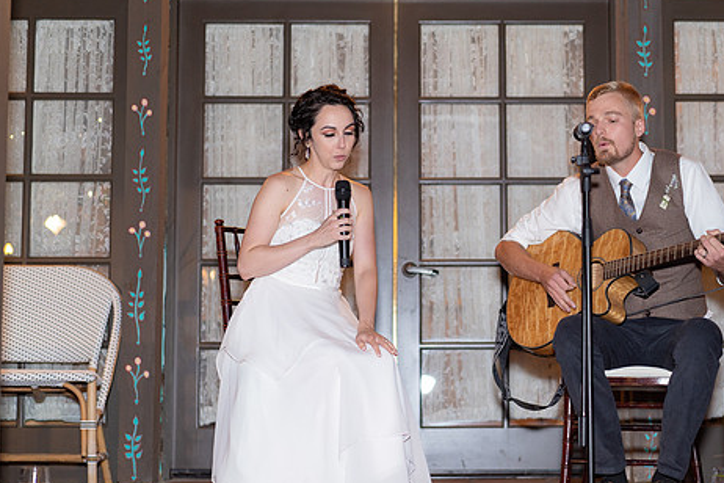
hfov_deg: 29.1
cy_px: 269
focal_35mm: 69
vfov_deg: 19.7
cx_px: 447
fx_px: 1388
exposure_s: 1/200
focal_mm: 55
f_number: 2
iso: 800
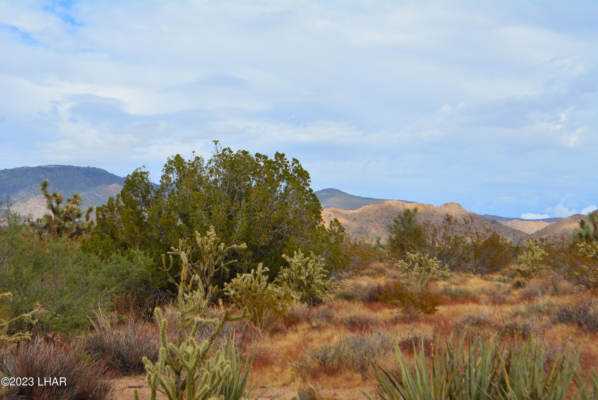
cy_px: 200
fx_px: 1371
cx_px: 299
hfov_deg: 24.6
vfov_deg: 16.6
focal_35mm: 82
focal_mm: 55
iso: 200
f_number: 11
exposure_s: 1/400
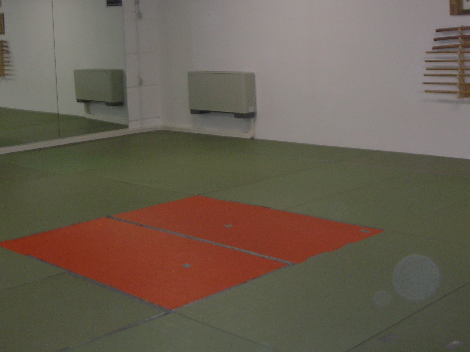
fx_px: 733
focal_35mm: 54
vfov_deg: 26.7
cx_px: 209
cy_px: 95
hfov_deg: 35.5
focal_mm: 5.8
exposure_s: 1/30
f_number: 3
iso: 58
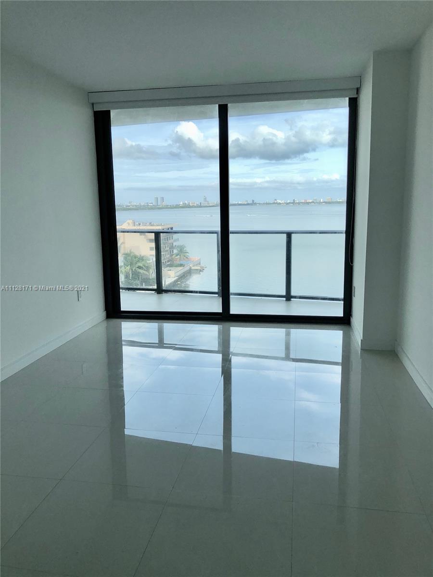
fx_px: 467
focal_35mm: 28
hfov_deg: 49.7
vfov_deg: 63.4
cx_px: 216
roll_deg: +1.0
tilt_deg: -8.0
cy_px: 288
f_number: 1.8
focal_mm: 4
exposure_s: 1/747
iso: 20
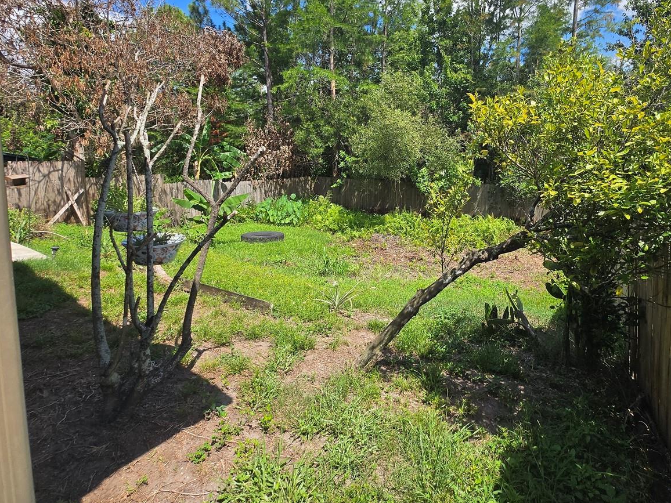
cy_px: 188
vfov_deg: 70.4
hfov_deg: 87.1
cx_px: 388
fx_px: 349
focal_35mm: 18
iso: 25
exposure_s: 1/761
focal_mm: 1.7
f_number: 2.2
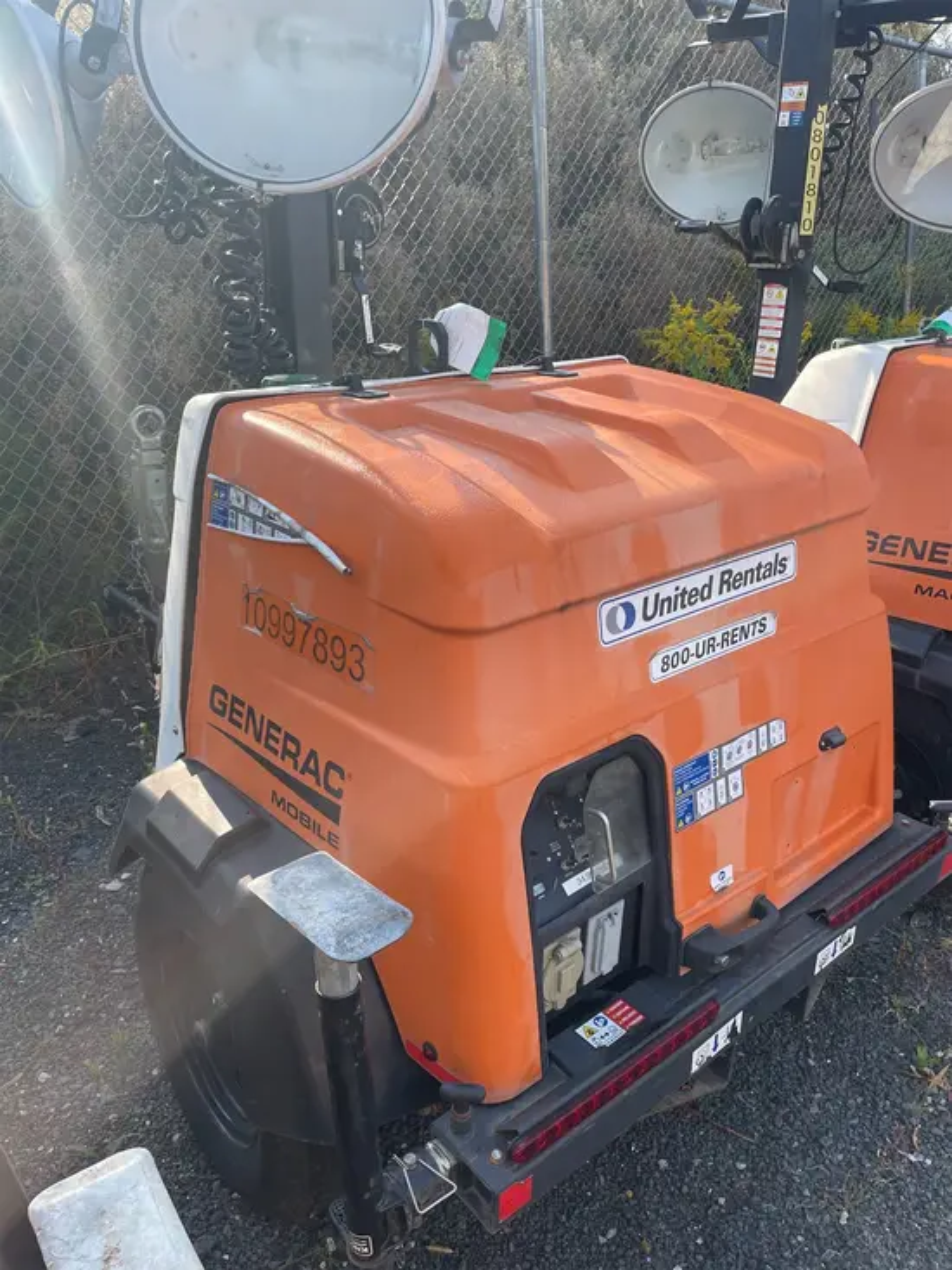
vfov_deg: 67.3
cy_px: 635
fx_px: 953
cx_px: 476
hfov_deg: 53.1
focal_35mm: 26
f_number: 1.6
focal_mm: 4.2
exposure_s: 1/694
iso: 32
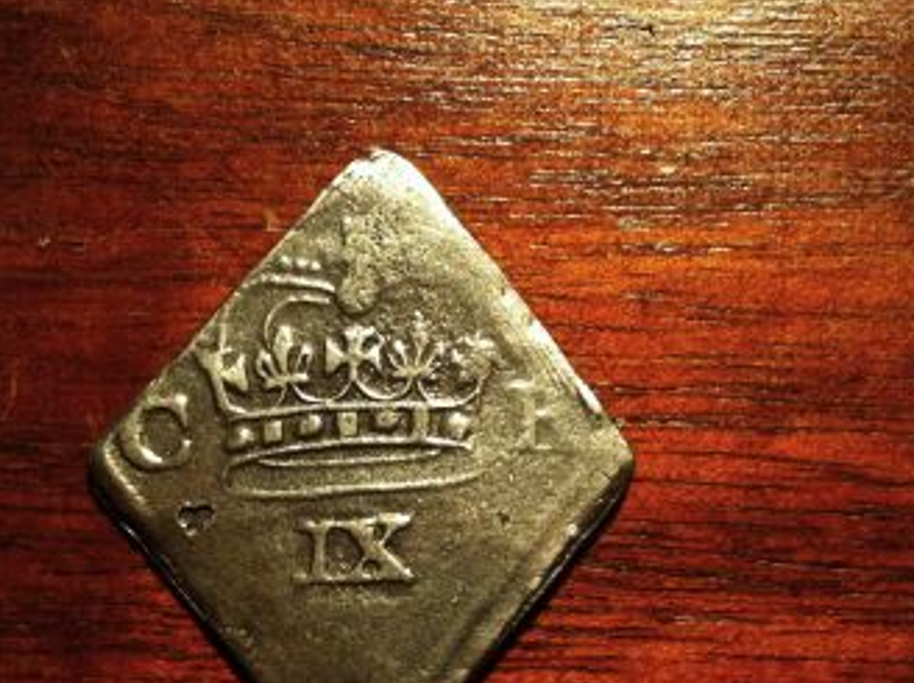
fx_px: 1687
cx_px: 474
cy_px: 421
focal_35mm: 64
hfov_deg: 30.3
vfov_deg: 22.8
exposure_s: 1/17
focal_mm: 3.85
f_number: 2.8
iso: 250
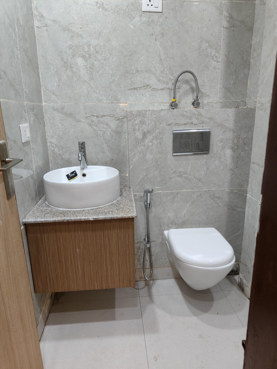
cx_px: 138
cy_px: 184
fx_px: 256
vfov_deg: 71.6
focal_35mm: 24
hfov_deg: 56.8
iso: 200
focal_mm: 5.59
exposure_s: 1/50
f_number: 1.8
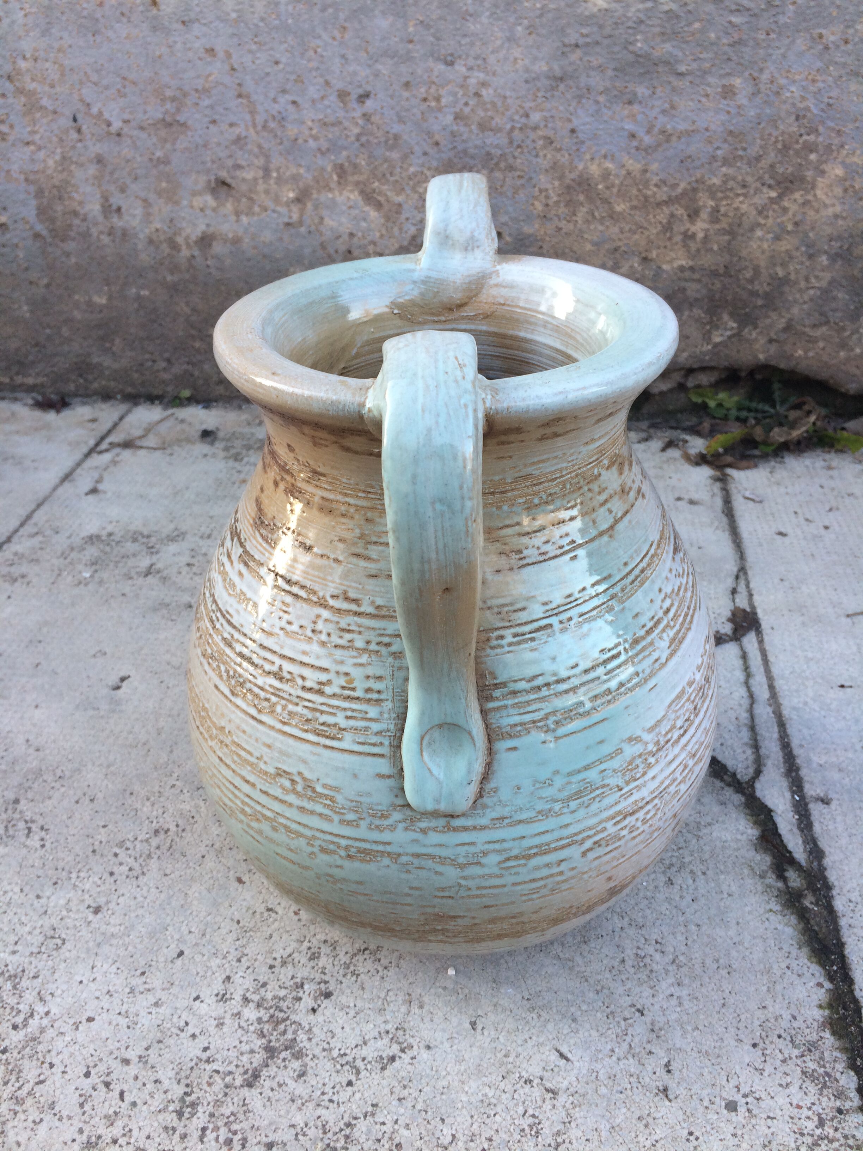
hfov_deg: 48.2
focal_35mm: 29
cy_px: 576
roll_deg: +0.2
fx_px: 964
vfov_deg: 61.7
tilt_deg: -34.5
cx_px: 432
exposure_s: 1/100
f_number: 2.2
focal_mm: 4.15
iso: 40
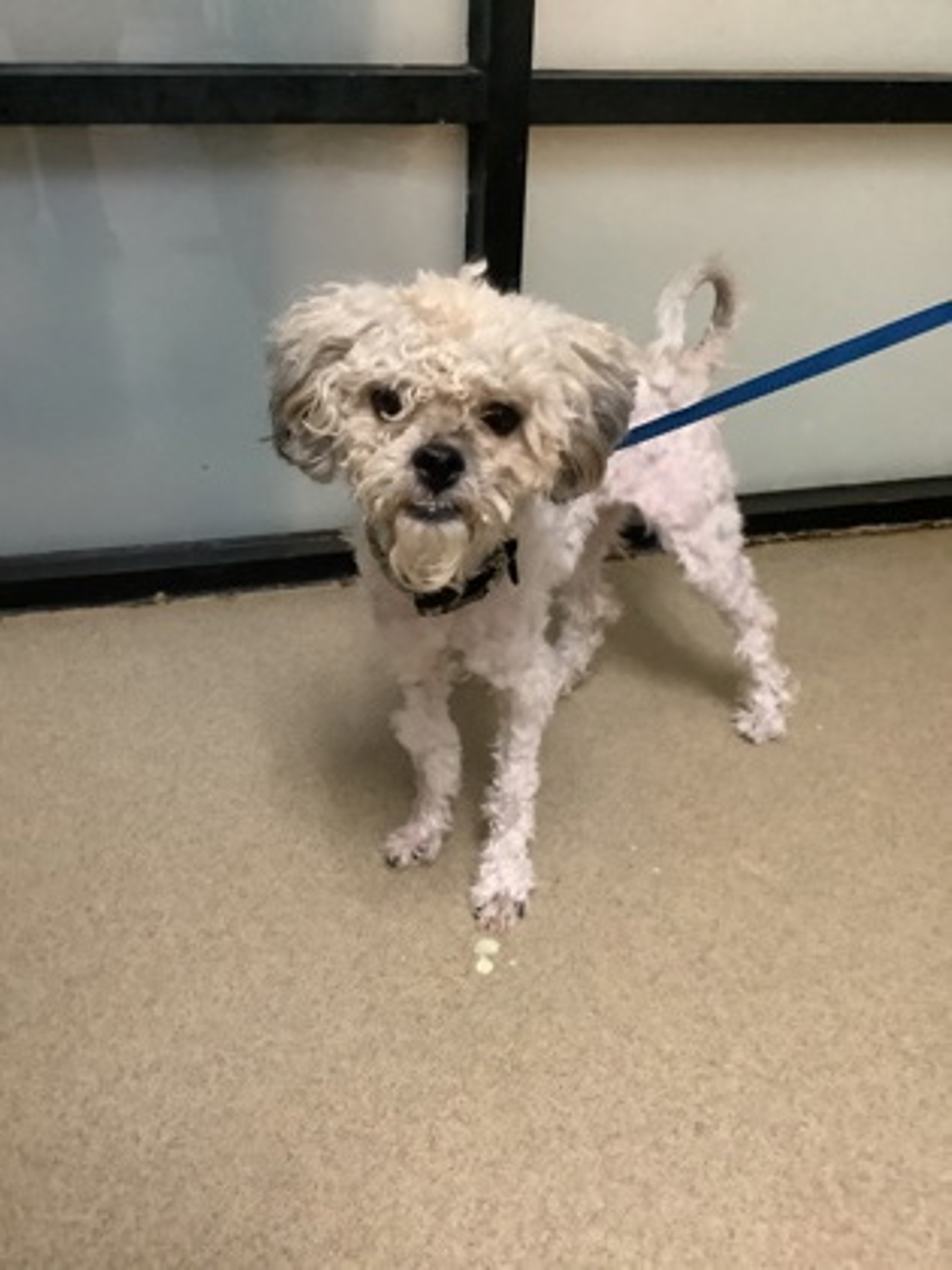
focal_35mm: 31
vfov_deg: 58.4
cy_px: 635
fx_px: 1137
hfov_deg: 45.4
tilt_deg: -30.3
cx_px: 476
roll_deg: -1.6
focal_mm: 3.3
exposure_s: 1/40
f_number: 2.4
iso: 400
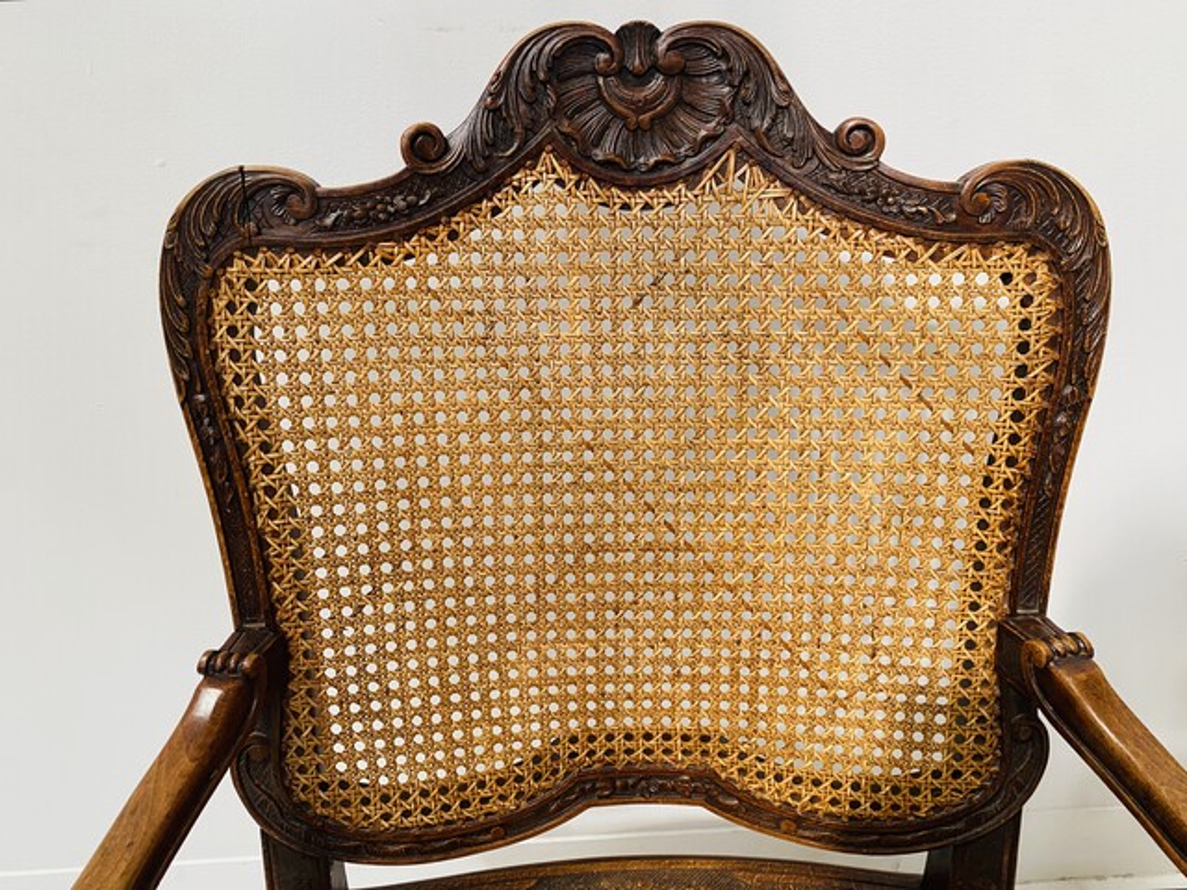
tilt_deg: -29.0
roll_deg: -1.9
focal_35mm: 26
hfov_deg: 67.3
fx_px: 892
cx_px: 594
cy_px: 445
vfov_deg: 53.1
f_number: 1.8
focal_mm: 4.25
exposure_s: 1/99
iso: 125
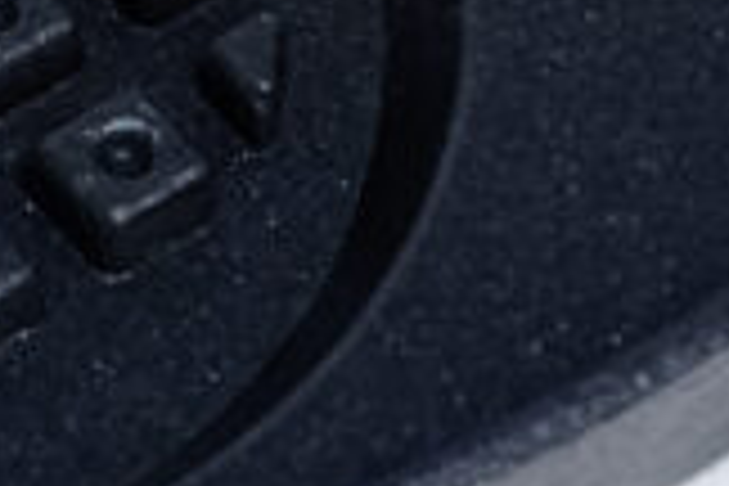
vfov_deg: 4.5
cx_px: -432
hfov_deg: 6.7
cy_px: -207
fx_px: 6135
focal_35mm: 303
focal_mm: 70
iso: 6400
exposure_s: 1/125
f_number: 14
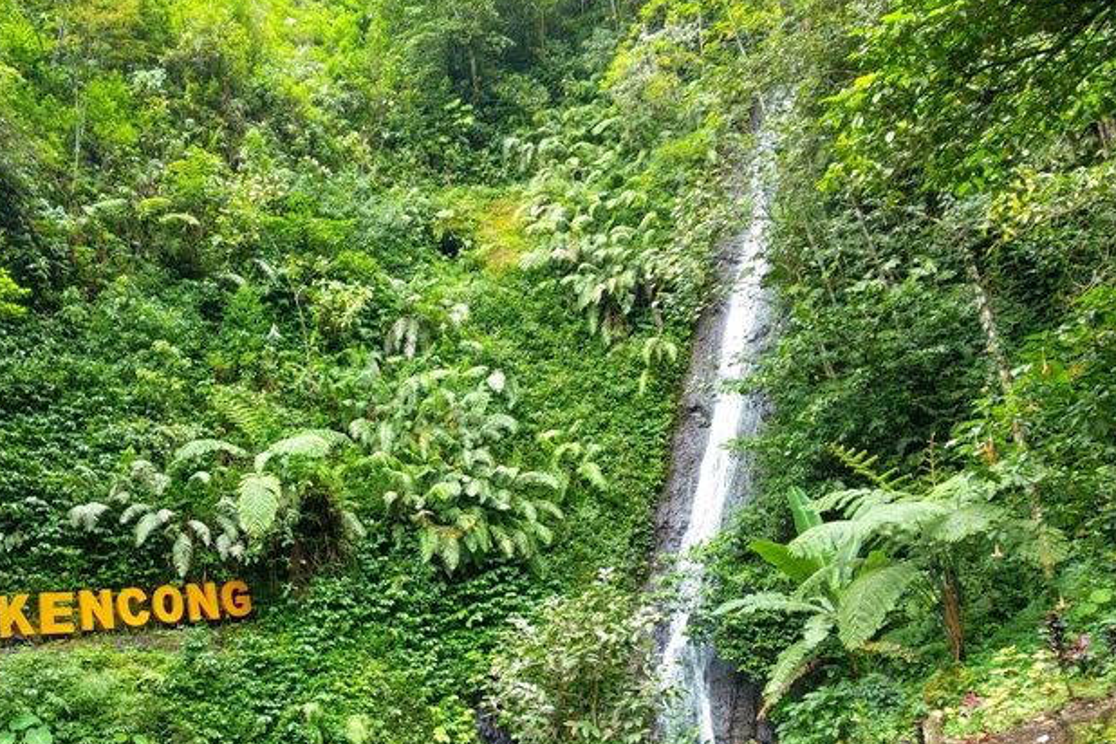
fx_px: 1085
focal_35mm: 35
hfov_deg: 53.8
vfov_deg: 37.4
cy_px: 502
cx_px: 410
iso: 160
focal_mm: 3.81
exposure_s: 1/50
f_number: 2.2
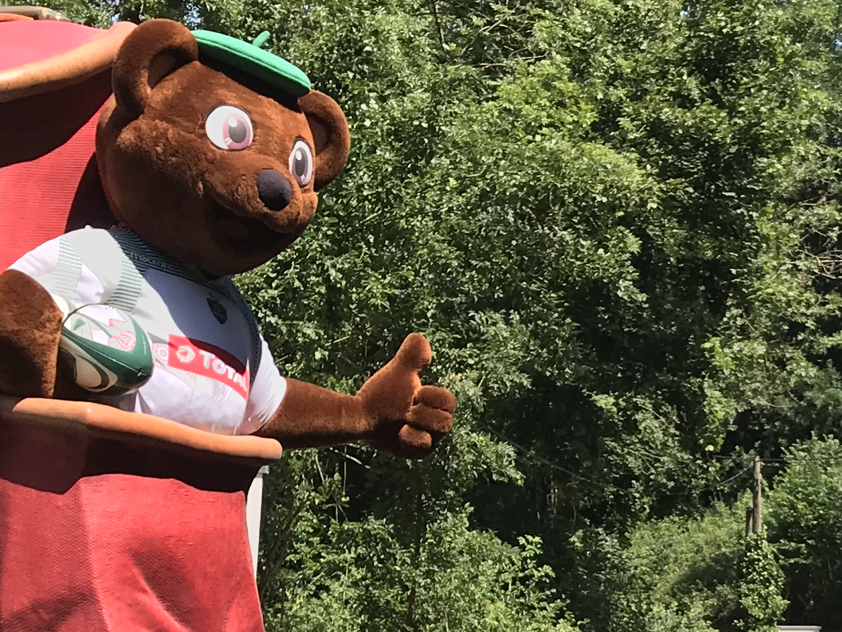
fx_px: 2190
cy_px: 711
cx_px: 600
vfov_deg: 15.9
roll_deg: -4.4
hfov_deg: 21.6
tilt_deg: -6.1
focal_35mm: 90
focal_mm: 3.99
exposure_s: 1/1182
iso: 20
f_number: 1.8
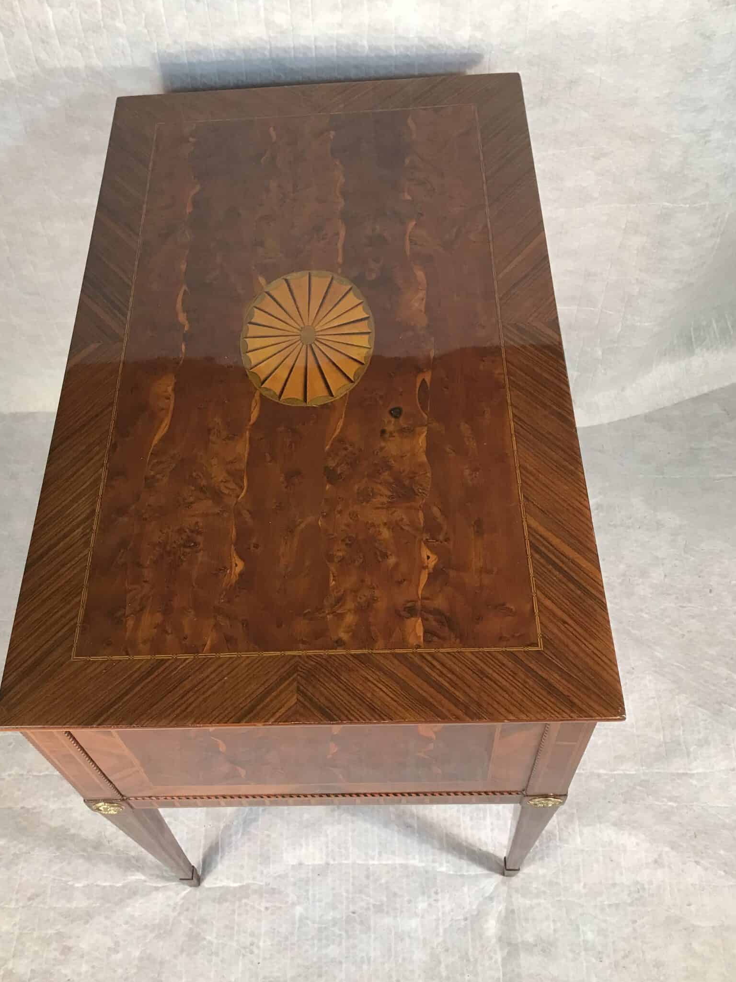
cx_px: 310
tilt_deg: -53.6
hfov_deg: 40.6
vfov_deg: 52.6
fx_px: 992
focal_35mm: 35
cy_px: 448
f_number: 1.8
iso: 40
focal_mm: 3.99
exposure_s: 1/33
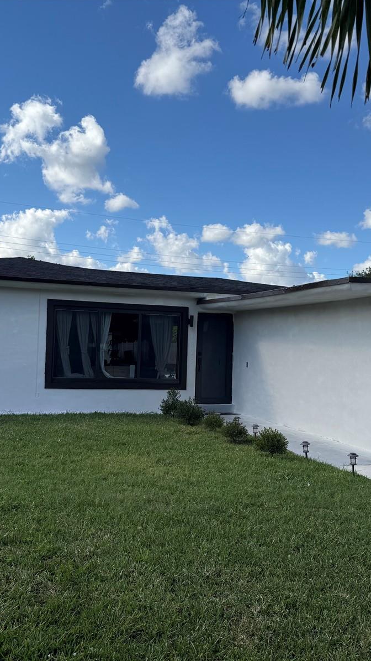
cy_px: 330
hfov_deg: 33.7
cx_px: 181
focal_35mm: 35
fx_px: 612
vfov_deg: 56.6
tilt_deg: +2.0
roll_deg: -1.5
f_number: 1.78
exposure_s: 1/4673
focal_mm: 6.76
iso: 80
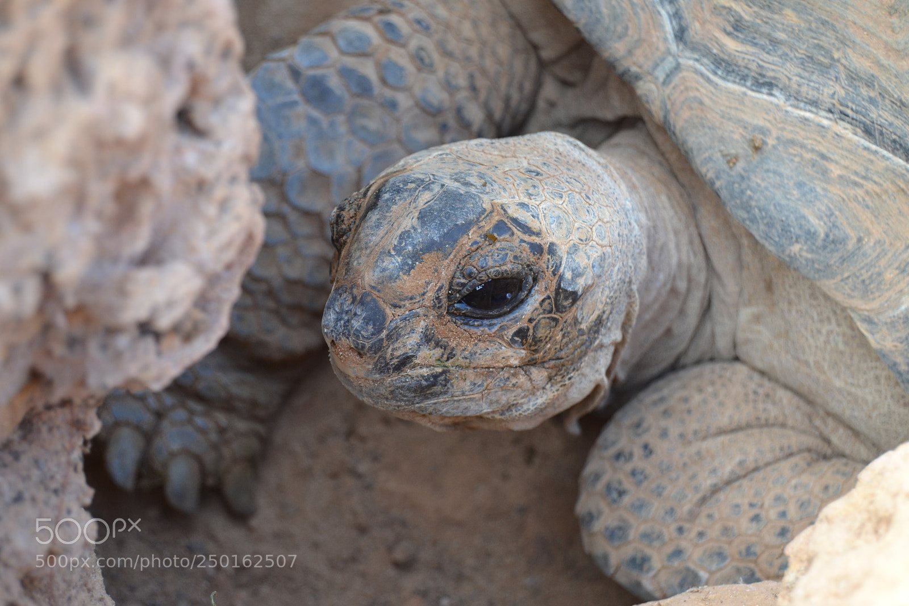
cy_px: 303
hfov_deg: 24.6
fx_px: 2083
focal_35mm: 82
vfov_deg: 16.5
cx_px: 454
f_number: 6.3
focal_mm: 55
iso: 400
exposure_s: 1/125
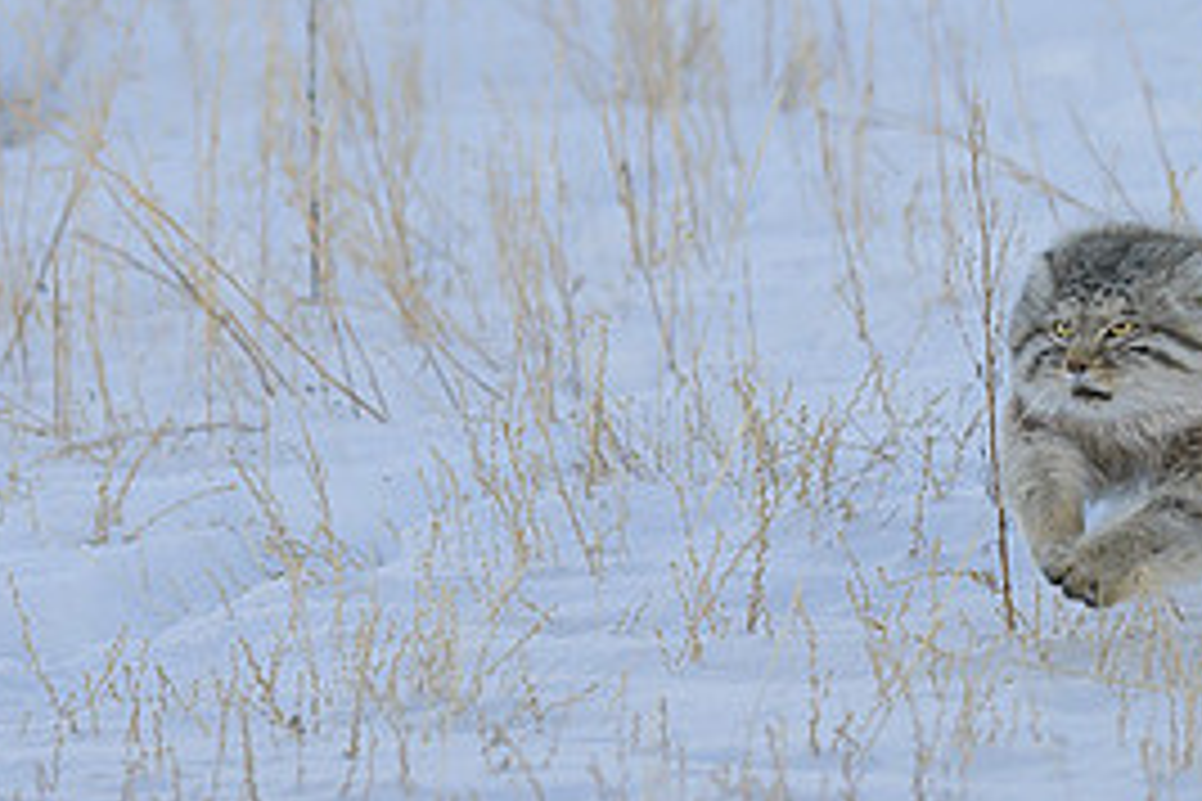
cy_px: 281
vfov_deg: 2.5
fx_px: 18730
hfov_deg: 3.7
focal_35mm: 561
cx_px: 825
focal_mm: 190
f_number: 5
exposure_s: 1/2500
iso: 800
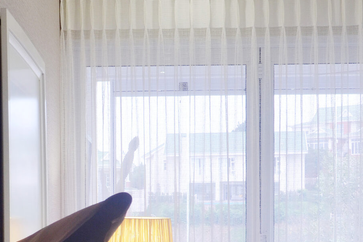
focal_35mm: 102
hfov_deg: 19.7
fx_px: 1028
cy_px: 286
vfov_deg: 13.1
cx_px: 51
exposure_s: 1/6
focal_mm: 24
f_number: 7.1
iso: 200
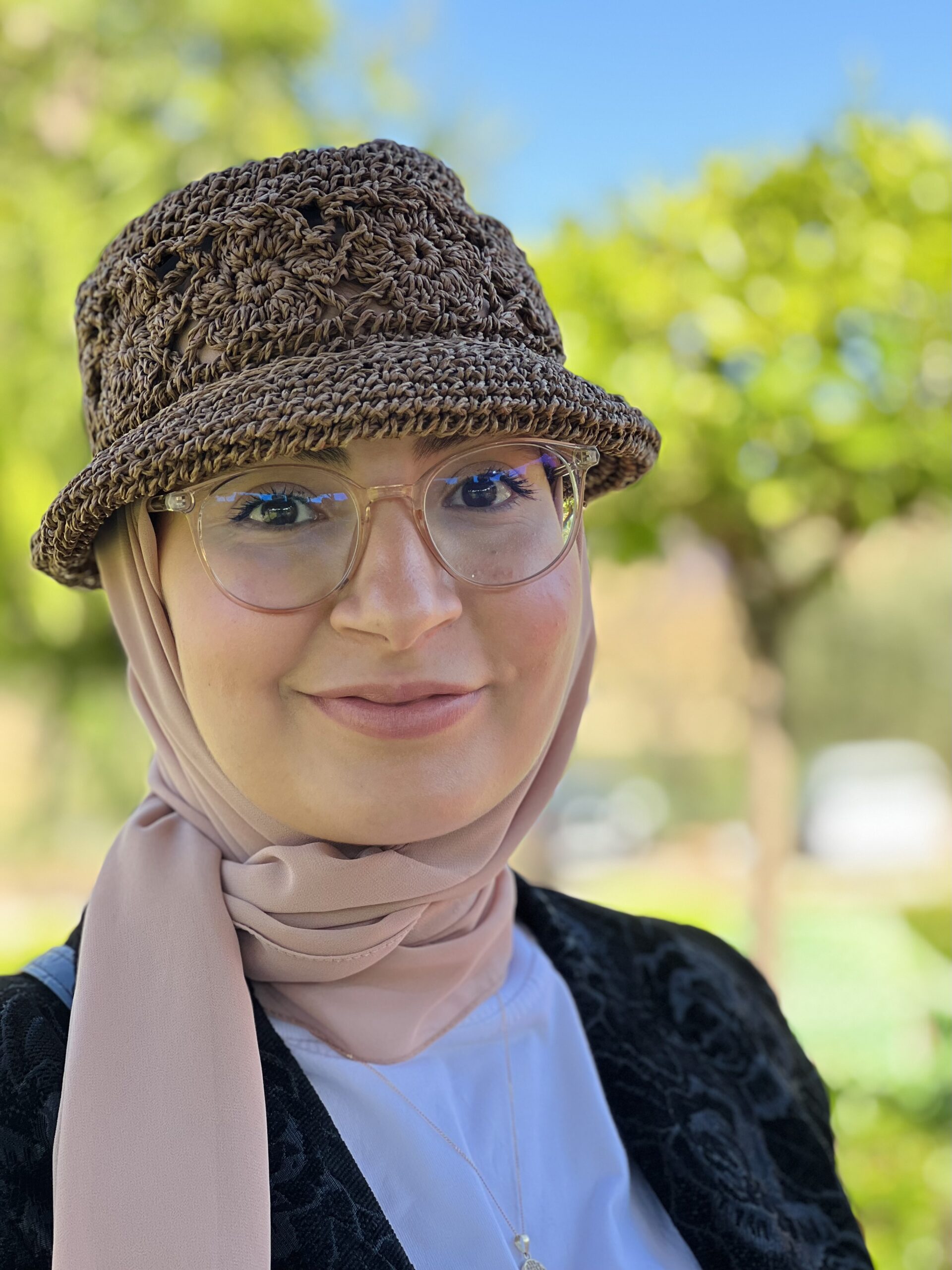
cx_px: 476
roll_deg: -4.1
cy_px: 635
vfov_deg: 25.3
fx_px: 2824
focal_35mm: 77
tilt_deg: +0.7
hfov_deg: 19.1
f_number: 2.8
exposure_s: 1/121
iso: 50
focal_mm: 9
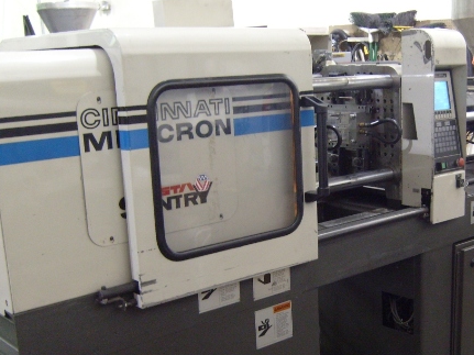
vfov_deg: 27.8
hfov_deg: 36.2
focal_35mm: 52
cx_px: 341
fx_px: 712
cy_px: 244
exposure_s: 1/8
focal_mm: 5.8
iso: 200
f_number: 2.8
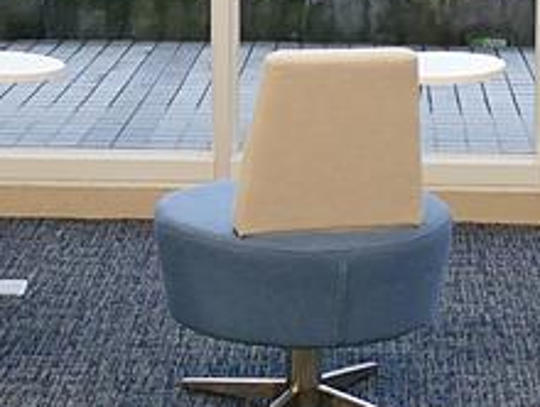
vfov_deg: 11.5
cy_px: -55
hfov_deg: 15.5
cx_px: 341
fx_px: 1985
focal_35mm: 127
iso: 400
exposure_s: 1/60
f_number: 2.5
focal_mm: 14
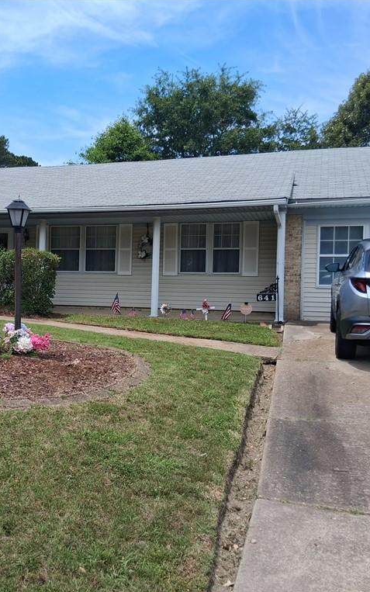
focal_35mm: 37
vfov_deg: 52.7
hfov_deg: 33.8
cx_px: 97
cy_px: 296
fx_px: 597
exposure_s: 1/559
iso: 25
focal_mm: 3.98
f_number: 1.8
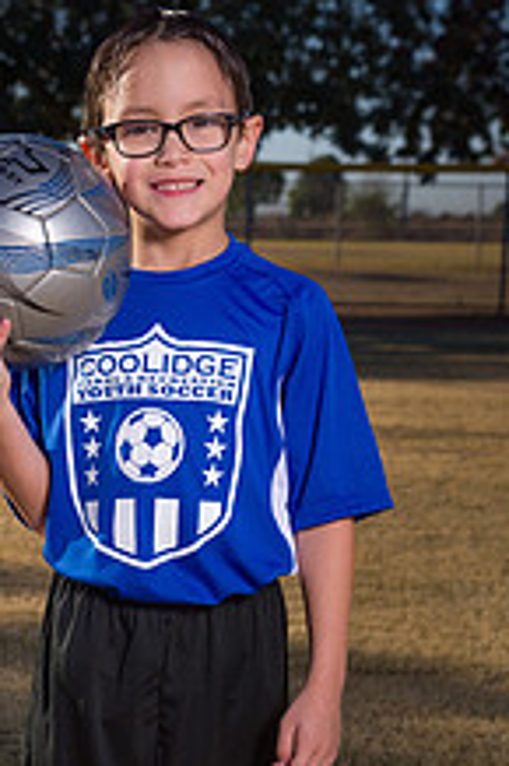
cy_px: 562
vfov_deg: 20.5
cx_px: 123
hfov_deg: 13.7
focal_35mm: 99
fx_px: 2103
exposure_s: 1/1000
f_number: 5.6
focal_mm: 48
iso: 160
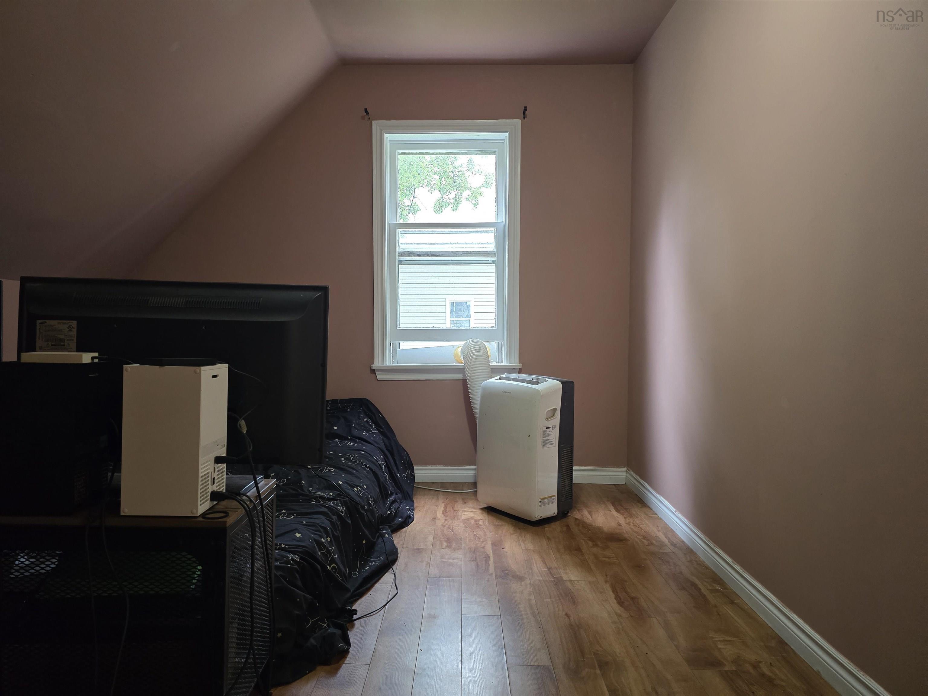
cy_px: 348
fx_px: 617
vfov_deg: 58.9
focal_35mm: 23
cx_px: 464
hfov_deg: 73.9
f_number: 1.7
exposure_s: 1/60
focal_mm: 6.3
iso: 640
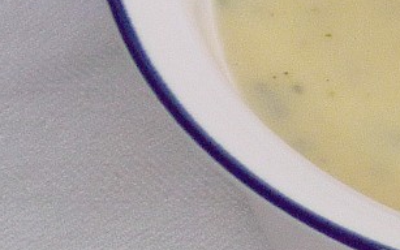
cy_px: -79
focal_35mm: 346
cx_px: 624
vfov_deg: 3.8
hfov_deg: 6.0
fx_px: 3773
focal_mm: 11.4
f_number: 3.9
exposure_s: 1/50
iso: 125
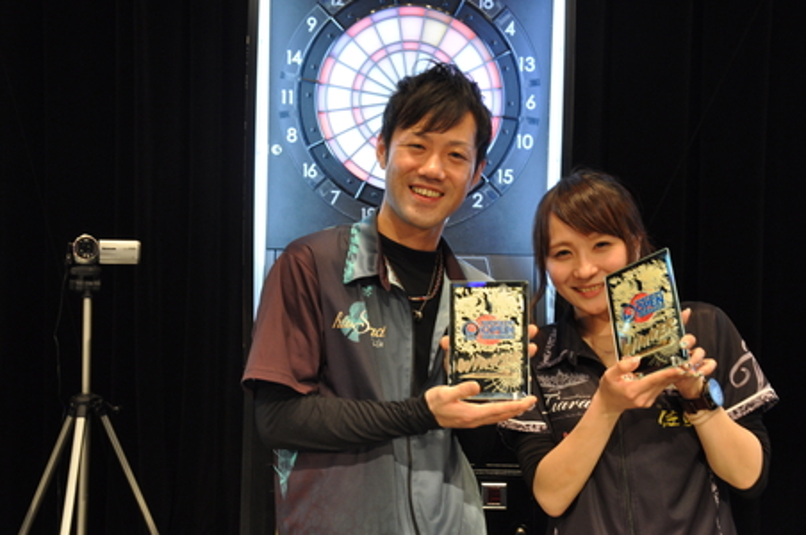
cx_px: 403
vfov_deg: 26.4
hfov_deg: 38.9
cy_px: 268
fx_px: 1140
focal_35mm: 51
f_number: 4.2
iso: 720
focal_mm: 34
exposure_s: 1/15
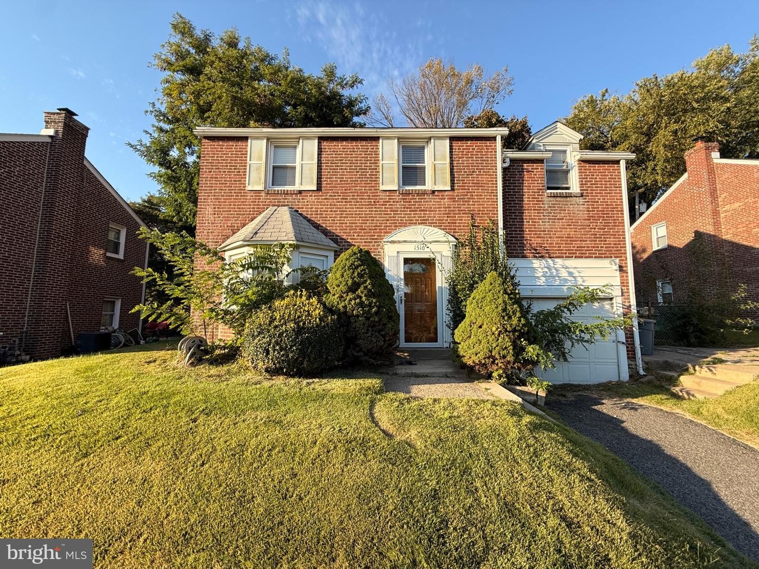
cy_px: 284
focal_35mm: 14
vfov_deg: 85.7
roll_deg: -0.5
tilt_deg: +6.3
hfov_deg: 102.1
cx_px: 380
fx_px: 307
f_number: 2.2
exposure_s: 1/549
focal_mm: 2.22
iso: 50
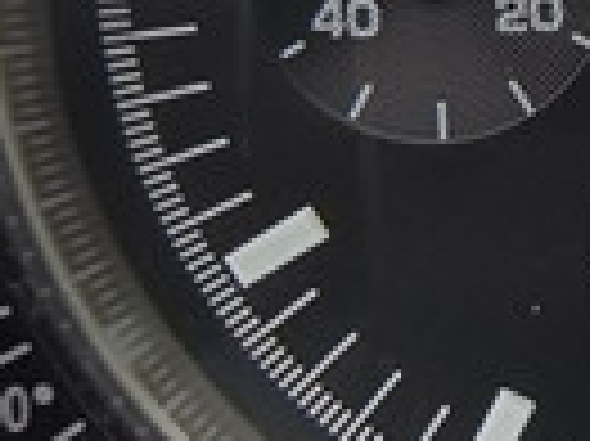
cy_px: -7
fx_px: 2878
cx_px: 910
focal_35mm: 169
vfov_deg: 8.7
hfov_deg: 11.2
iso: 50
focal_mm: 2.26
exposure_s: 1/118
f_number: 2.2
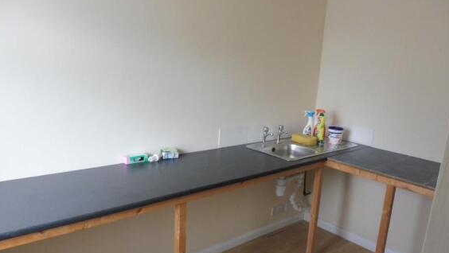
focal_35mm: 27
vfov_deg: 42.9
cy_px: 140
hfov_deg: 69.8
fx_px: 322
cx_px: 225
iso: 400
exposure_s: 1/40
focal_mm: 4.3
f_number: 3.3
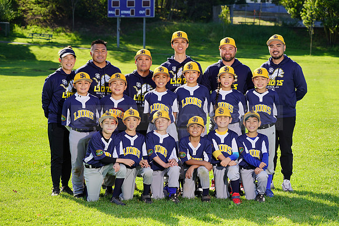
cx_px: 170
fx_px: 942
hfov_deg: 20.4
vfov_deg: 13.7
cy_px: 113
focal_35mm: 100
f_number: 6.3
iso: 100
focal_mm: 100
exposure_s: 1/250
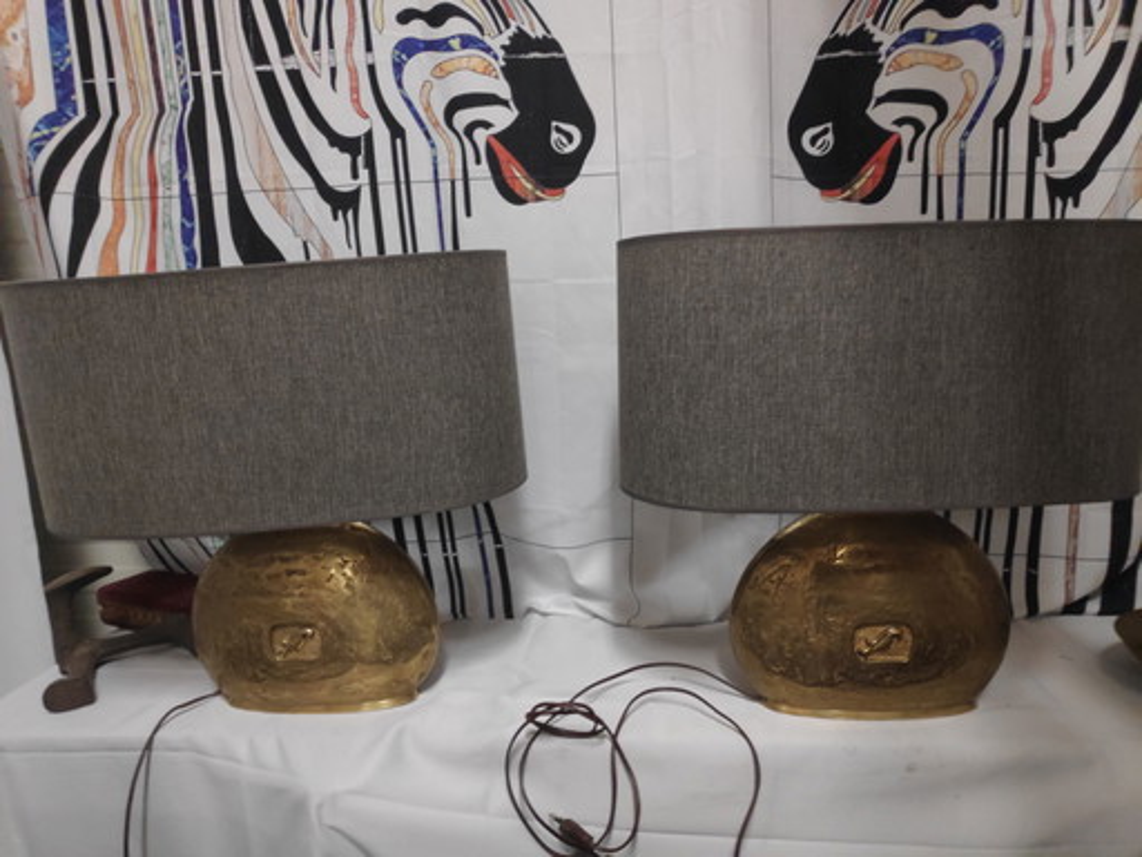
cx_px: 571
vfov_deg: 66.0
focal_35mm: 20
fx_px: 660
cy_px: 428
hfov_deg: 81.7
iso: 1396
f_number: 1.9
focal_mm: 3.94
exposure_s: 1/25
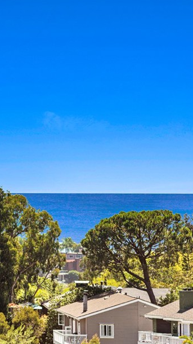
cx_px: -30
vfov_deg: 7.2
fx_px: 2721
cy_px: 180
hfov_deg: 4.1
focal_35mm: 299
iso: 160
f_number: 7.1
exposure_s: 1/640
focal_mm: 170
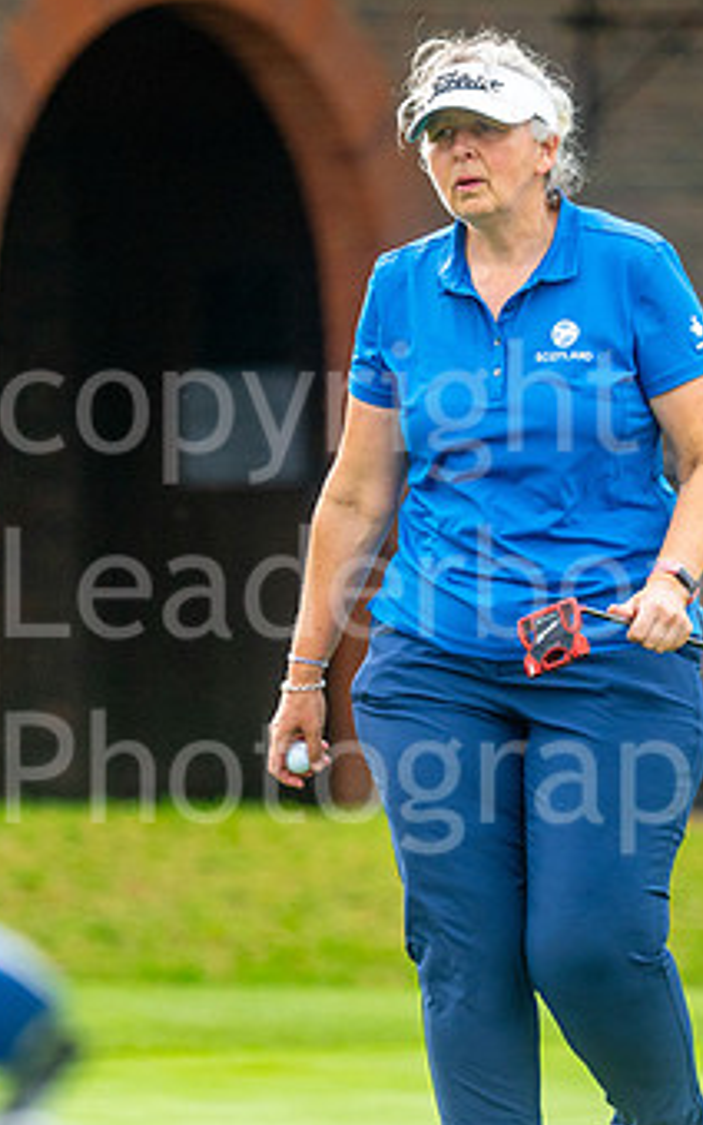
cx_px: 434
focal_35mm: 784
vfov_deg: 2.7
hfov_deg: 1.7
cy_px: 614
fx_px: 24023
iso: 400
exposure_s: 1/800
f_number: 4
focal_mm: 300
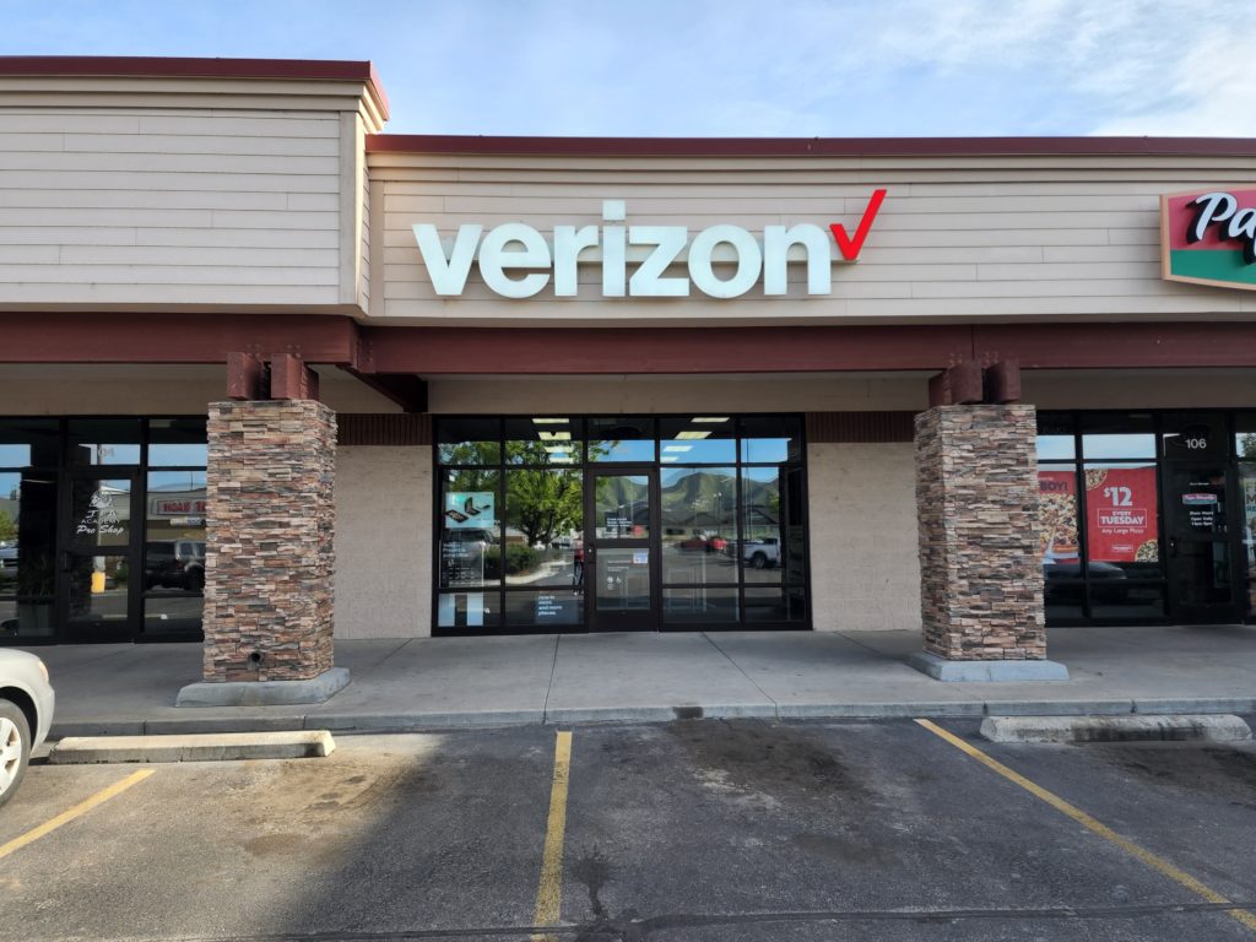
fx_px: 835
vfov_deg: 58.9
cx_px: 628
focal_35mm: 23
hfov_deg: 73.9
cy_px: 471
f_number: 1.8
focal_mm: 6.4
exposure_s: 1/400
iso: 12
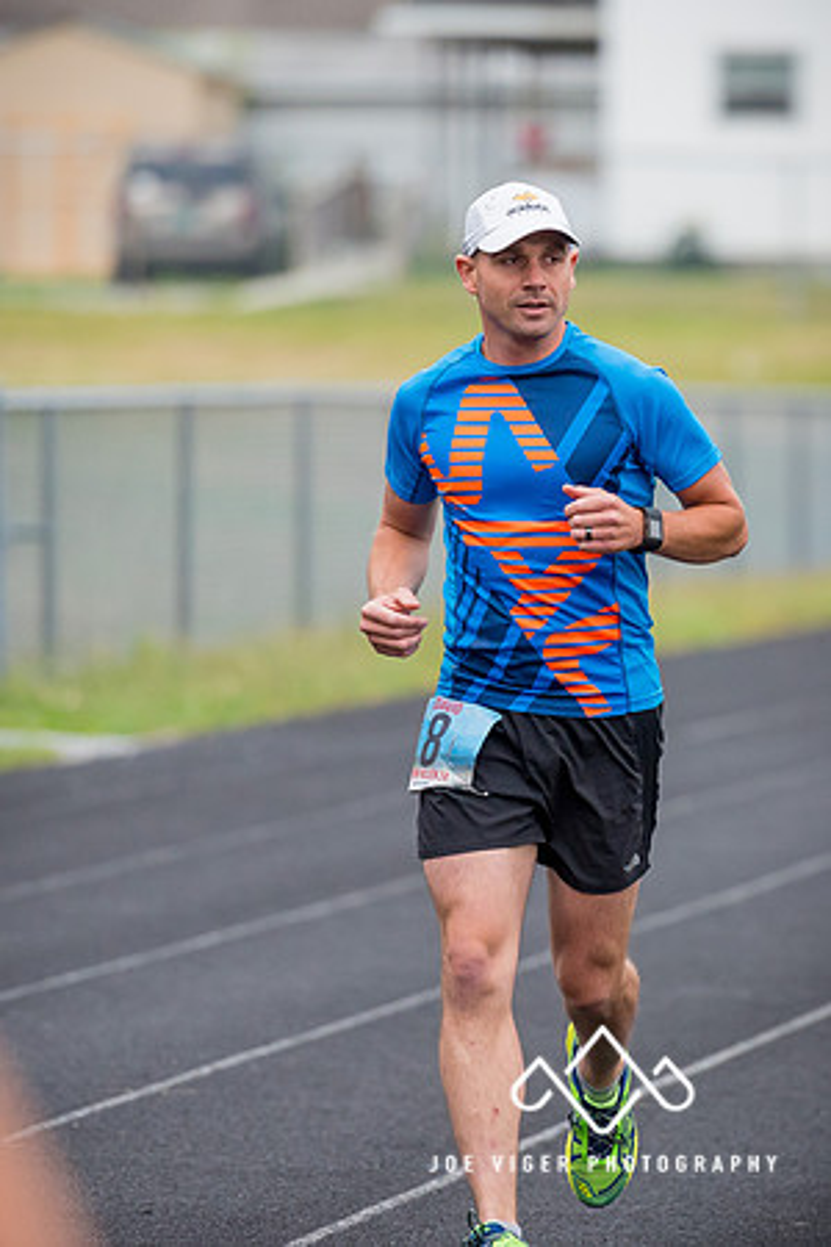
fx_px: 11931
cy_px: 530
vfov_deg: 6.0
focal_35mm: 345
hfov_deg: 4.0
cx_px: 750
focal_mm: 200
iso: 1250
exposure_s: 1/4000
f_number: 3.2
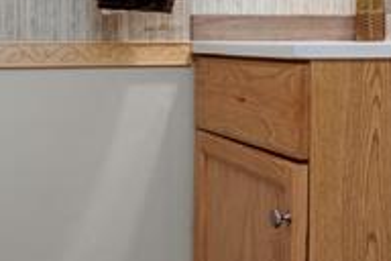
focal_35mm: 80
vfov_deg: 16.7
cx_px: 128
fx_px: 869
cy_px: 8
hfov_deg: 25.2
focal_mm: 10
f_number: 6.4
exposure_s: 1/60
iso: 800
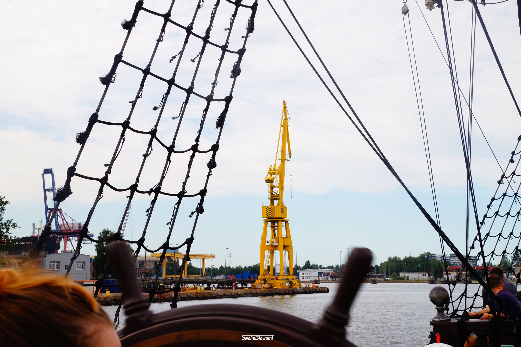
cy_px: 174
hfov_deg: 29.9
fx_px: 976
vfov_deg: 20.1
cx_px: 260
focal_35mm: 68
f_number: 16
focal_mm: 45
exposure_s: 1/40
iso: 100
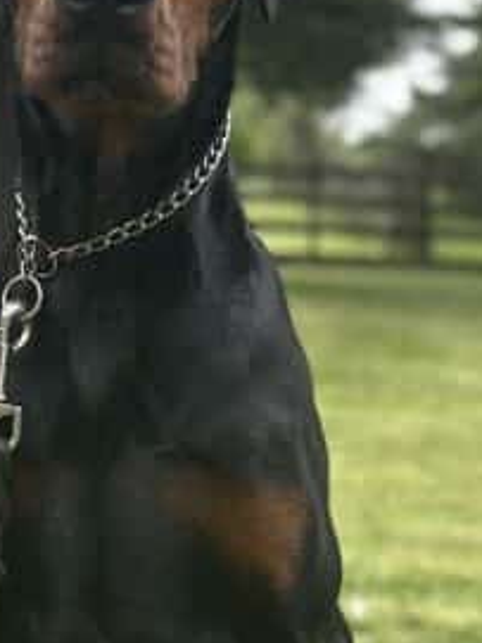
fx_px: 2806
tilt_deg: -7.3
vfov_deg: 13.0
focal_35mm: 151
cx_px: 192
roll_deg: -2.6
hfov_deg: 9.8
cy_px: 523
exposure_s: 1/756
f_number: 1.78
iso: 80
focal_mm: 6.86
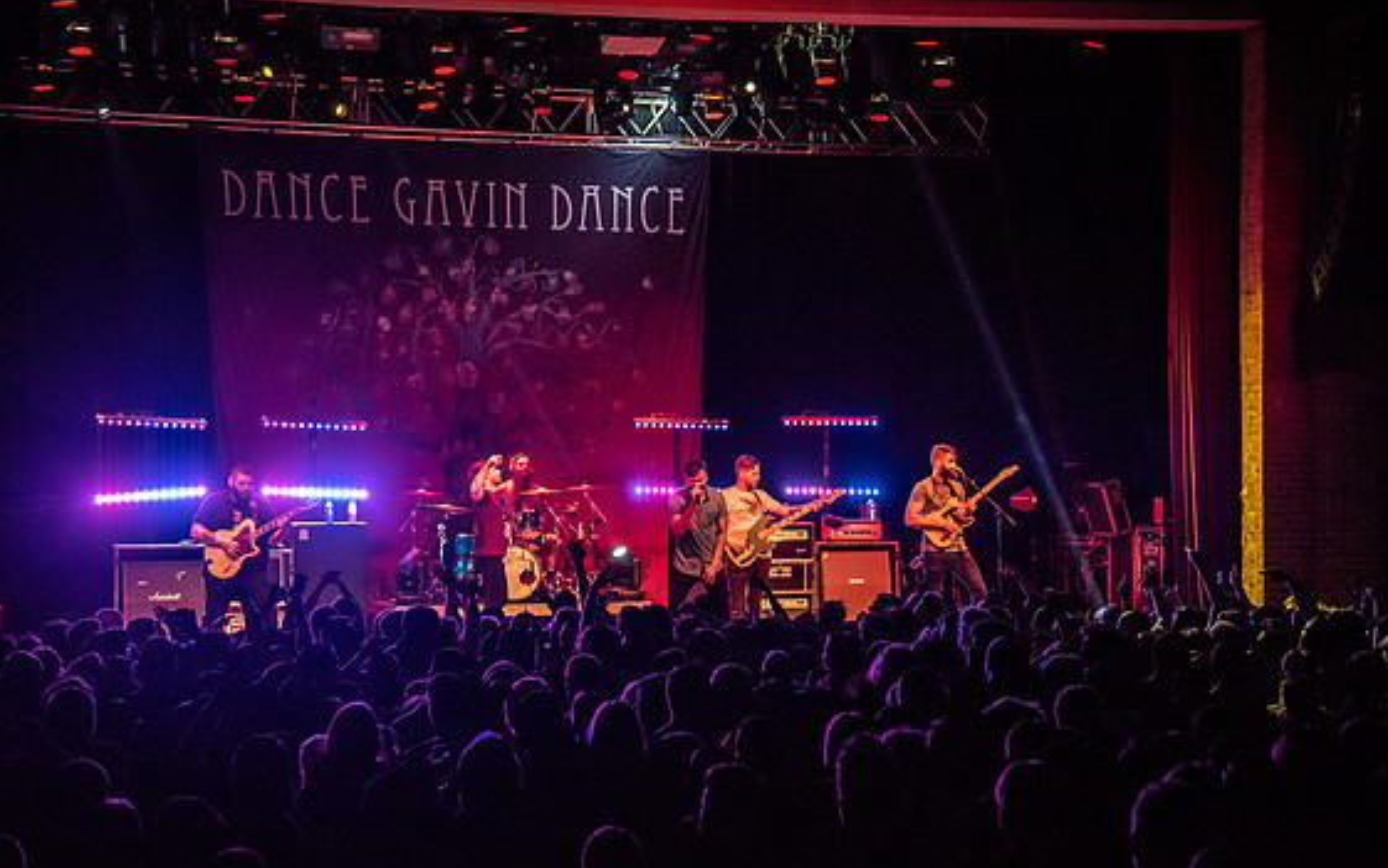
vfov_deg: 16.5
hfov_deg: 26.1
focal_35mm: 79
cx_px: 678
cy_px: 476
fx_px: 2989
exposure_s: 1/800
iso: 5000
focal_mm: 75
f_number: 4
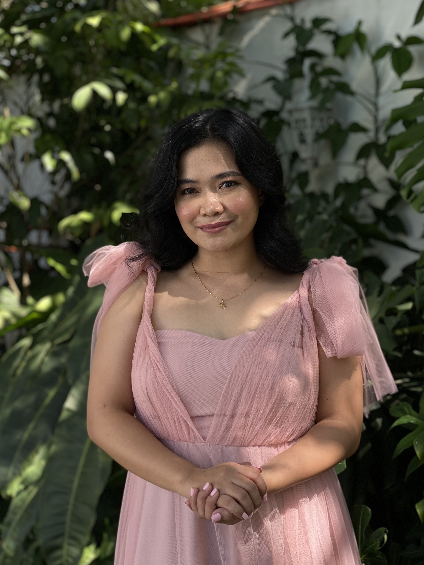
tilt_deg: -2.2
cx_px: 209
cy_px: 286
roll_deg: +0.1
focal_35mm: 53
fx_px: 866
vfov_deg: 36.2
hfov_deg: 27.5
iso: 20
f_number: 2
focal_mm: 6
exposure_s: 1/189
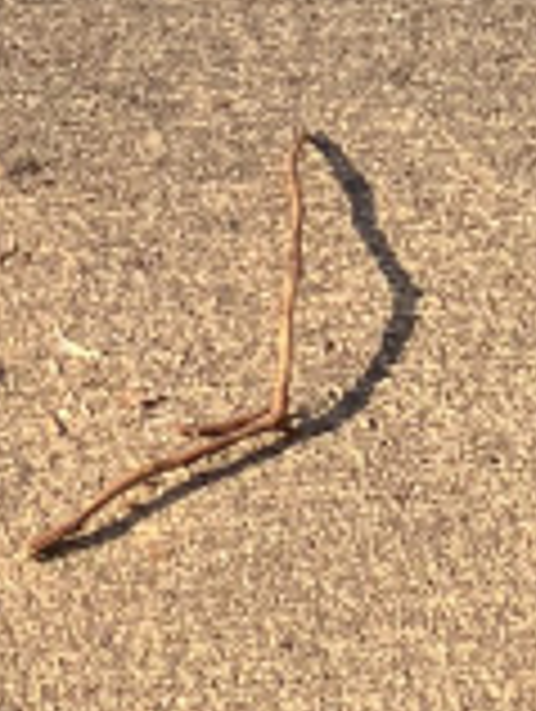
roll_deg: -0.9
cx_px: -824
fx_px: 3892
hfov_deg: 7.3
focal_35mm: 189
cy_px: -1582
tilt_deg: -18.7
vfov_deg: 8.4
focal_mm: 3.99
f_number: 1.8
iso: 32
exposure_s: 1/463
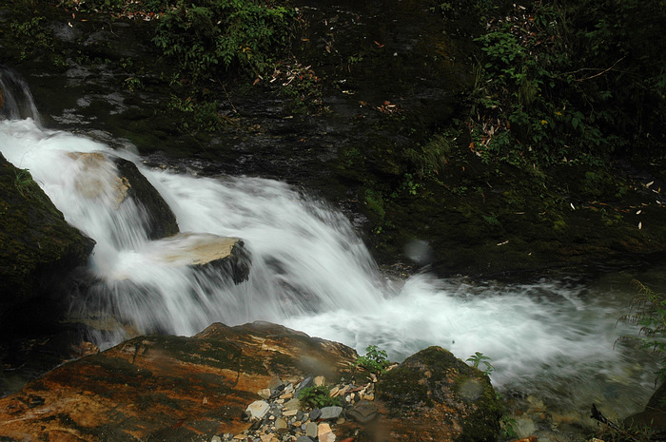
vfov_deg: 30.8
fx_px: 804
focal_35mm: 44
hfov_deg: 45.0
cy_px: 221
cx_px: 333
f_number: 25
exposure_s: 1/15
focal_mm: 29
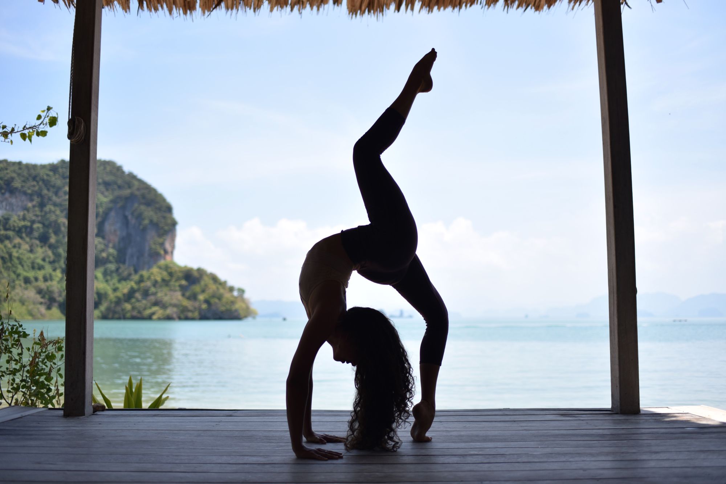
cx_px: 363
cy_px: 242
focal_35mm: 35
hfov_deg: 54.4
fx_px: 706
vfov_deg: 37.9
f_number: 2
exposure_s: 1/4000
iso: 200
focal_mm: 35
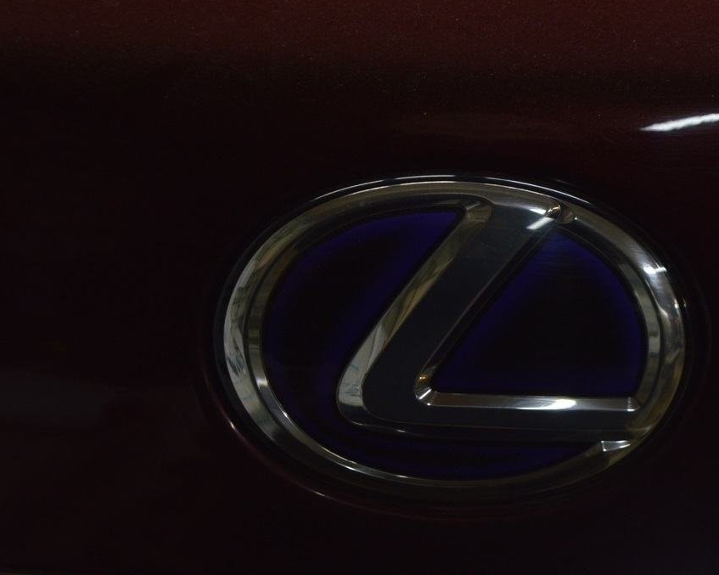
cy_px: 287
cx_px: 420
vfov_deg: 16.4
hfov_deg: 20.5
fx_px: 1990
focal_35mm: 94
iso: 400
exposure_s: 1/40
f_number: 5.6
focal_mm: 55
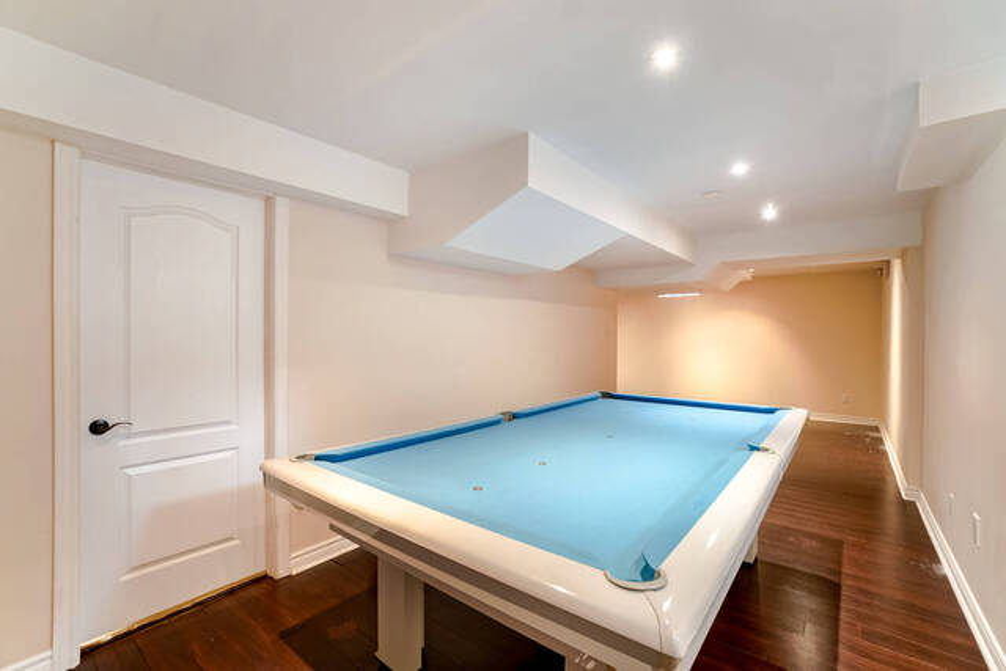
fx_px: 419
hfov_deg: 100.4
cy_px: 336
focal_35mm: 15
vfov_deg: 77.4
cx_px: 503
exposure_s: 1/2
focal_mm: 10
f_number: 7.1
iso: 200
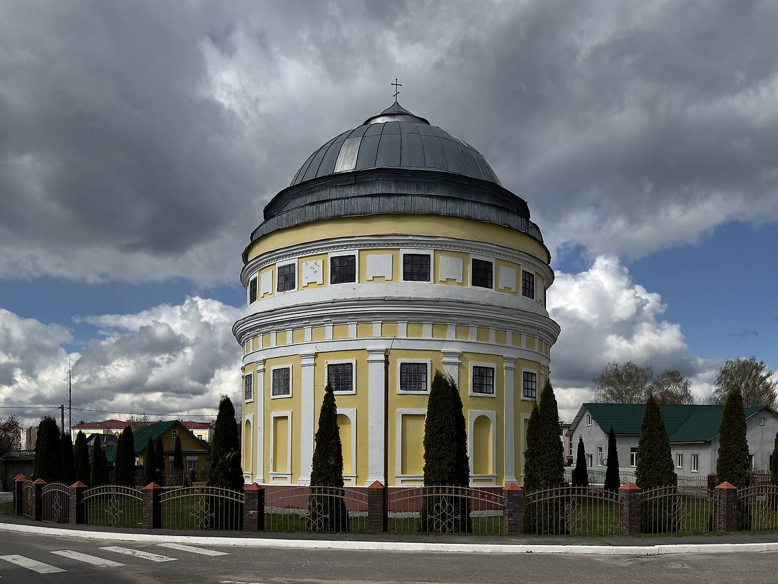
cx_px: 389
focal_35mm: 24
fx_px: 539
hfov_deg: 71.6
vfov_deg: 56.8
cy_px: 292
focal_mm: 6.76
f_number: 1.78
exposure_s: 1/7937
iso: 80
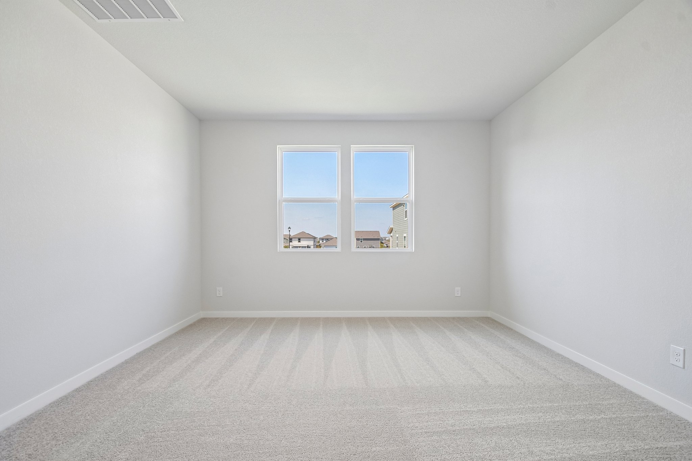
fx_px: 288
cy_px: 230
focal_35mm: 15
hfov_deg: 100.4
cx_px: 346
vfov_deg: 77.3
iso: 400
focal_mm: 10
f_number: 8
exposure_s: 1/40
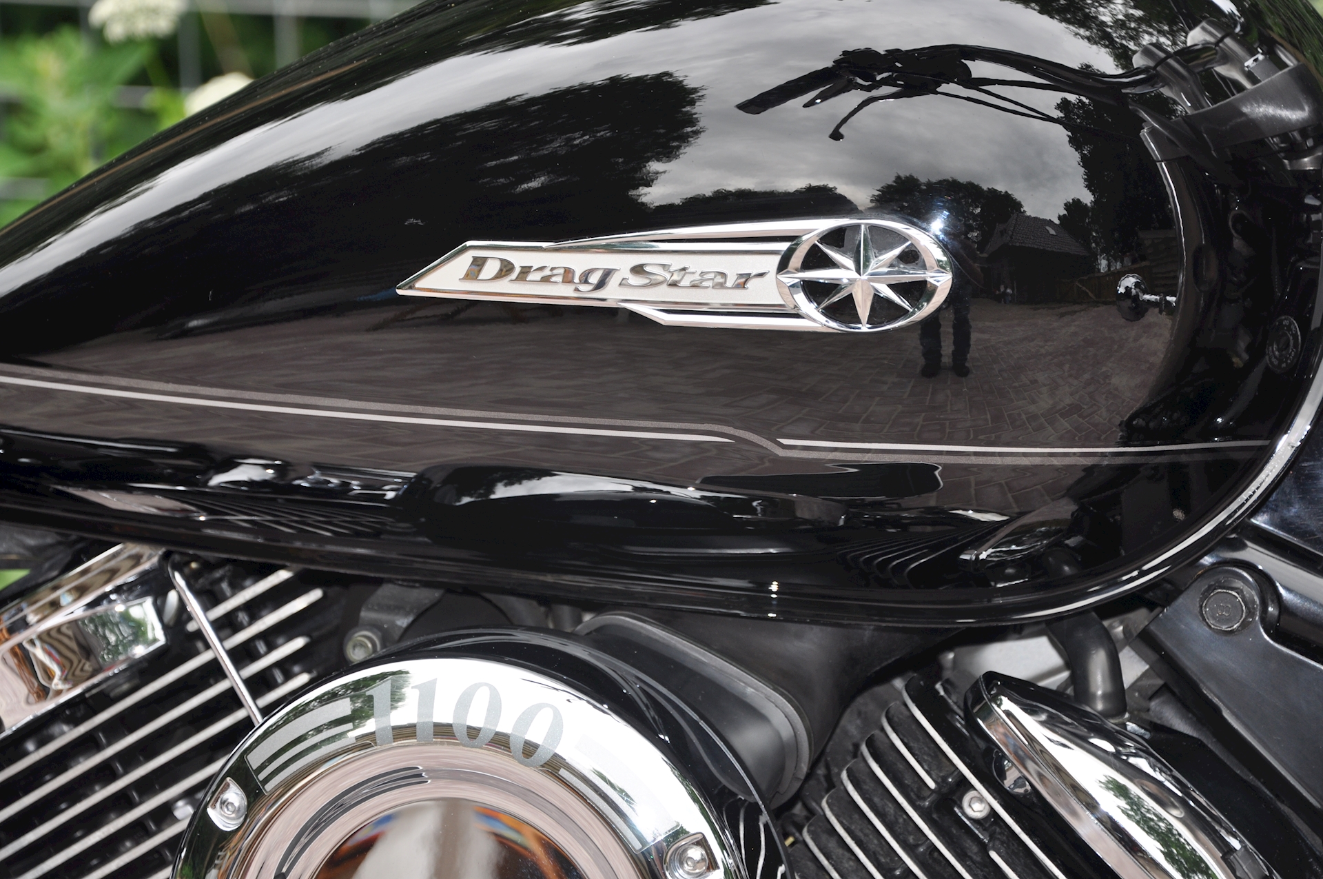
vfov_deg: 12.1
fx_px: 4129
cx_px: 662
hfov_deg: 18.2
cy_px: 440
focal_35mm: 112
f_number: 7.1
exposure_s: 1/200
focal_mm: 75
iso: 200
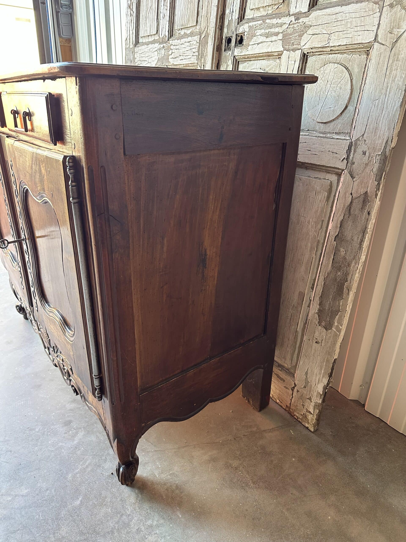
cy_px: 271
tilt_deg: -23.3
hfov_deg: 56.8
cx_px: 203
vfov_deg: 71.6
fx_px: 375
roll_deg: -2.5
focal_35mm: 24
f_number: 1.78
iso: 250
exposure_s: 1/111
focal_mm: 6.86
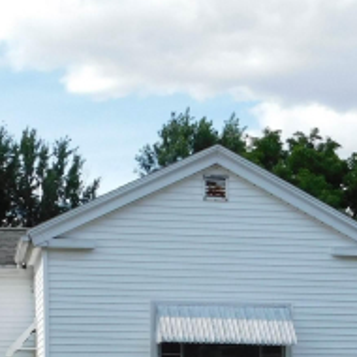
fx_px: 1085
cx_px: 215
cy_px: 372
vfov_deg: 18.1
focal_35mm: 93
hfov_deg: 18.7
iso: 125
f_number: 3.2
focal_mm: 5.3
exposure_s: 1/800
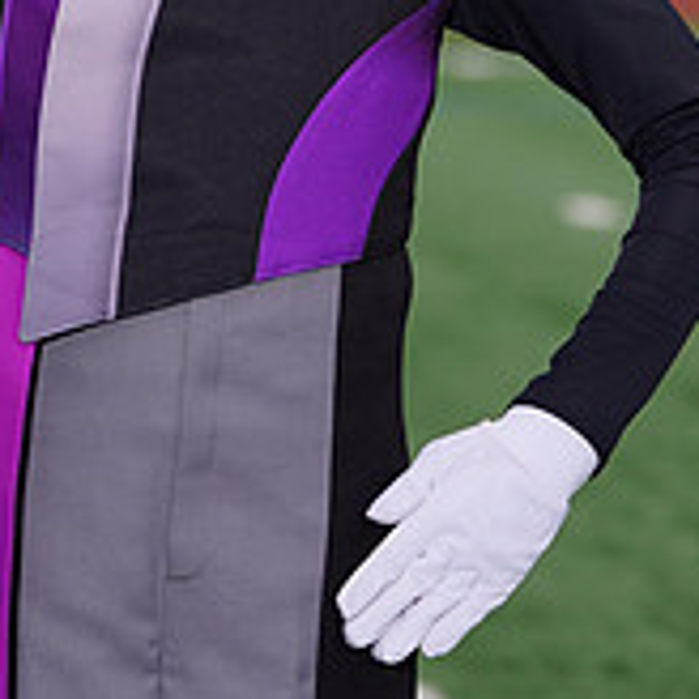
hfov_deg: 3.2
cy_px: -205
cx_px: 258
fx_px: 12542
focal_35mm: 549
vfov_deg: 3.2
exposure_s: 1/200
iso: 200
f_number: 6.3
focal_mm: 183
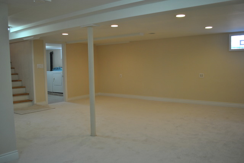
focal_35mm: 33
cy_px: 82
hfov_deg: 57.2
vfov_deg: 40.0
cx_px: 122
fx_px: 224
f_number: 3.8
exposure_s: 1/30
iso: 200
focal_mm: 22
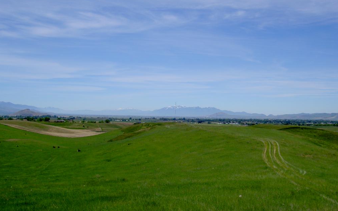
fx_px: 387
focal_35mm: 42
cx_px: 170
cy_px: 104
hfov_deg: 47.2
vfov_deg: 30.5
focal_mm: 8
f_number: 4.7
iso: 100
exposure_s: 1/640
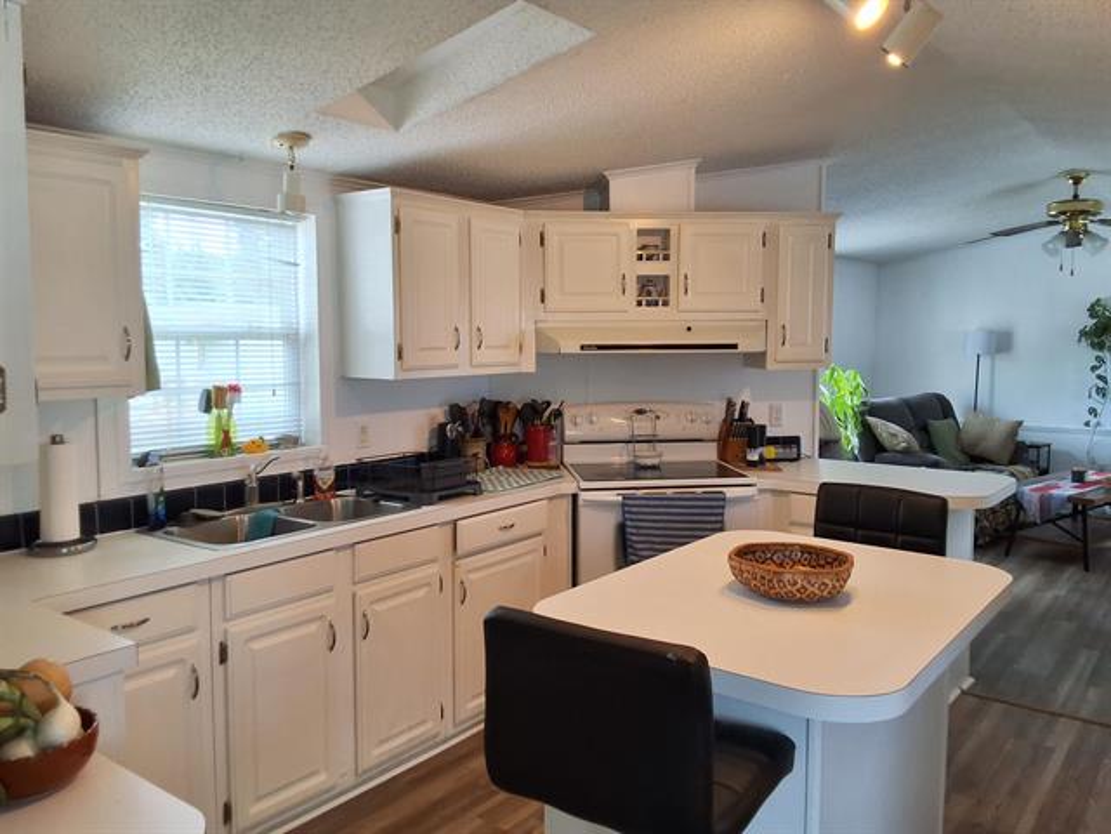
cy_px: 417
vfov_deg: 49.7
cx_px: 556
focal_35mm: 28
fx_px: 899
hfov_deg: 63.4
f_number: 1.9
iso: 50
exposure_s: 1/60
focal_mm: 2.91
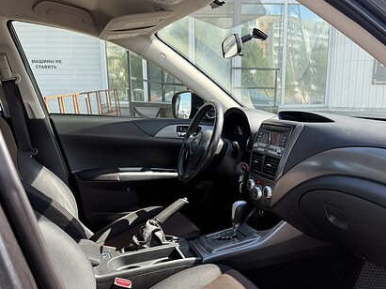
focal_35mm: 32
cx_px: 243
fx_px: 357
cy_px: 184
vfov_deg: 43.7
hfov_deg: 56.1
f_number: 1.78
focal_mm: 6.76
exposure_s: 1/473
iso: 80
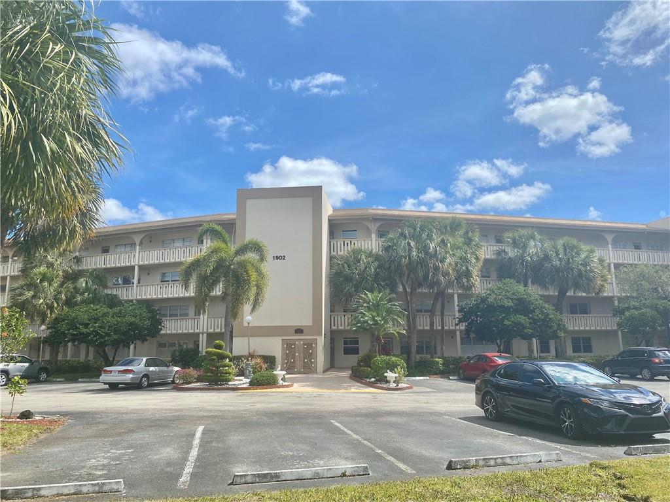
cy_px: 251
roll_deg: +0.5
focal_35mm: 26
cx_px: 335
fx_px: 503
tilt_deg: +10.9
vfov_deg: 53.1
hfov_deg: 67.3
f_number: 1.8
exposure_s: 1/3846
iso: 32
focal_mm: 4.25
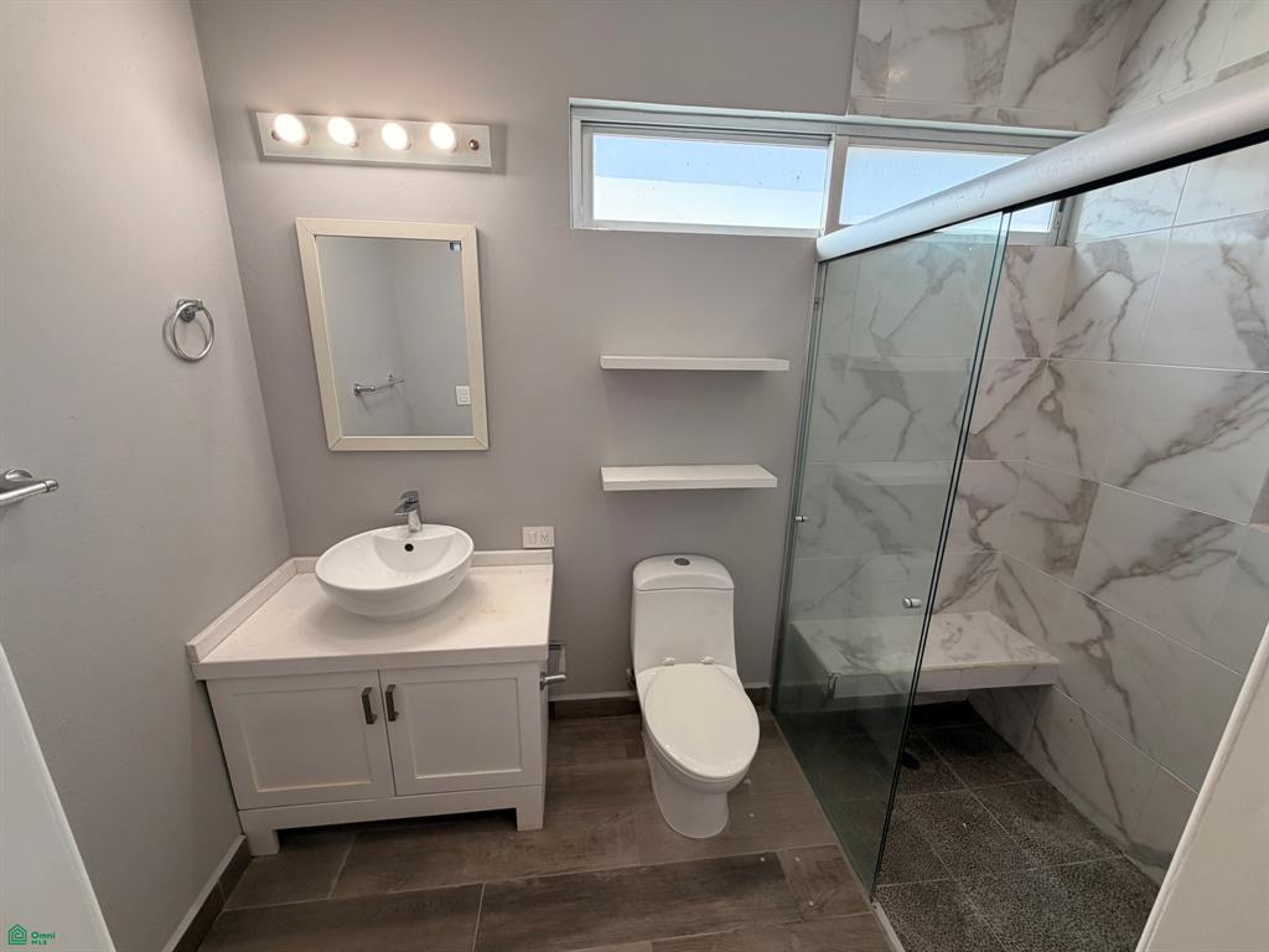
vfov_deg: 85.7
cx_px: 634
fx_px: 513
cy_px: 476
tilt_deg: -16.1
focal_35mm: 14
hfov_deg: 102.1
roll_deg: -0.3
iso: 80
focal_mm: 2.22
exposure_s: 1/120
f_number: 2.2
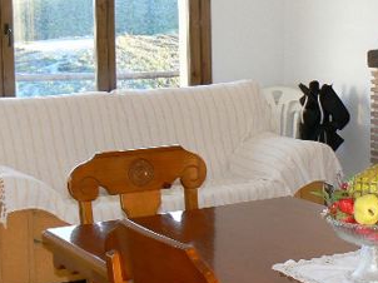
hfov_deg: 23.1
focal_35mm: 84
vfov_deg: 17.5
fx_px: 917
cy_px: 149
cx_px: 275
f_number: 2.8
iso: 80
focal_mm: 6
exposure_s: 1/40
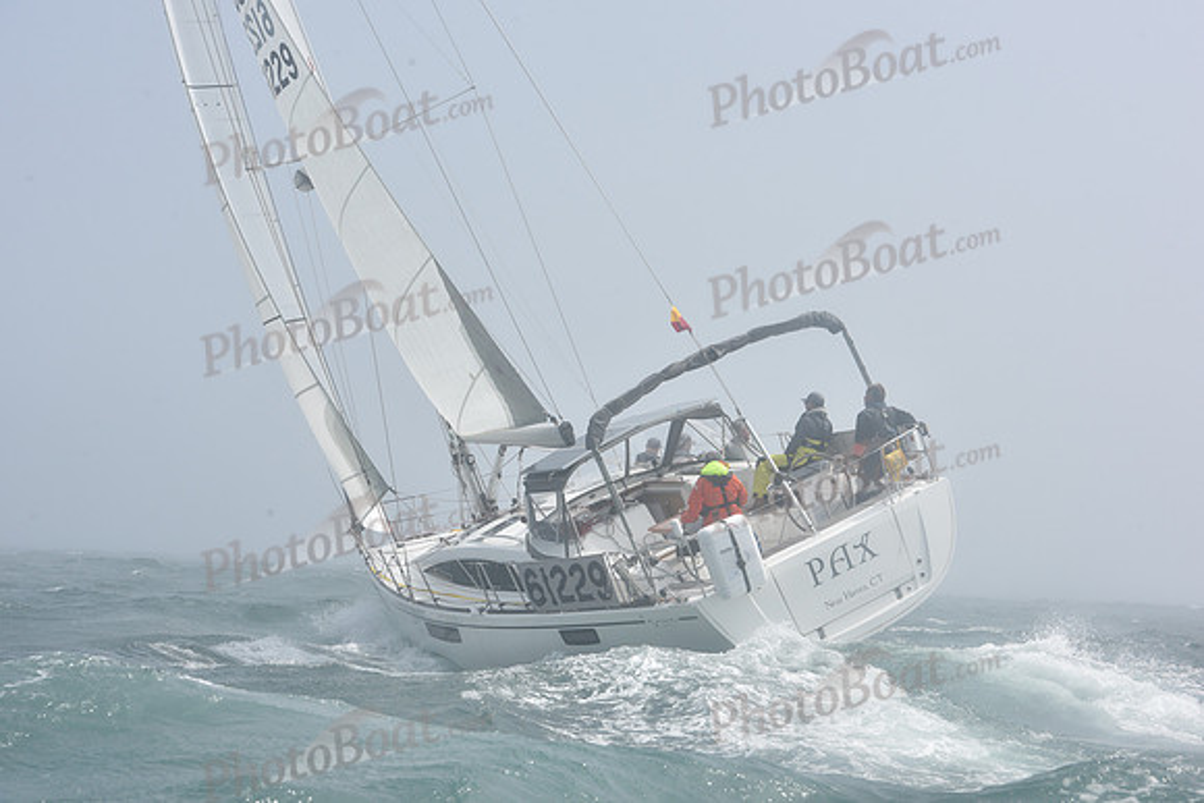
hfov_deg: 27.0
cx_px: 602
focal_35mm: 75
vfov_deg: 18.2
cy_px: 402
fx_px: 2509
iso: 320
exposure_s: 1/800
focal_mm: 75
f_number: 11
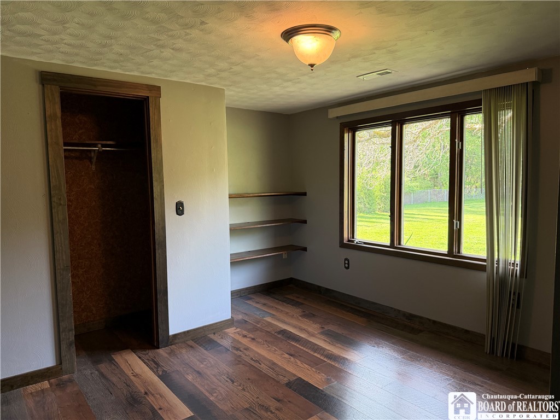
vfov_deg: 56.8
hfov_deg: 71.6
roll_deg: +1.2
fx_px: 388
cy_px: 210
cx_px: 280
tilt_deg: -3.3
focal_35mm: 24
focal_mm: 6.76
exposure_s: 1/120
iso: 400
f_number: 1.78
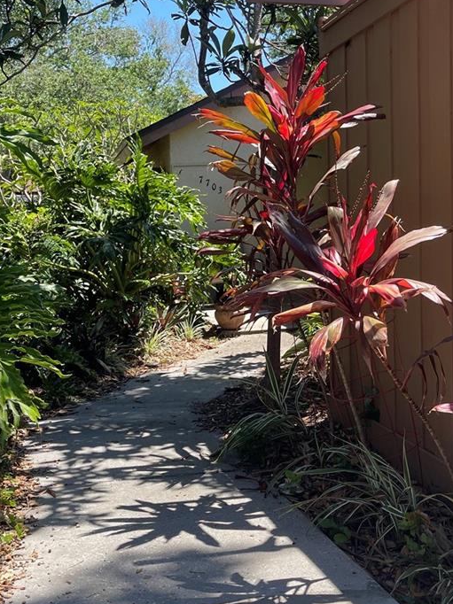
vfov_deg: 42.9
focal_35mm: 44
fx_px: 768
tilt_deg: -0.9
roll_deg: +1.2
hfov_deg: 32.8
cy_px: 278
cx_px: 268
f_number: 1.6
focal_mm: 5.1
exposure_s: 1/1078
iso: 32
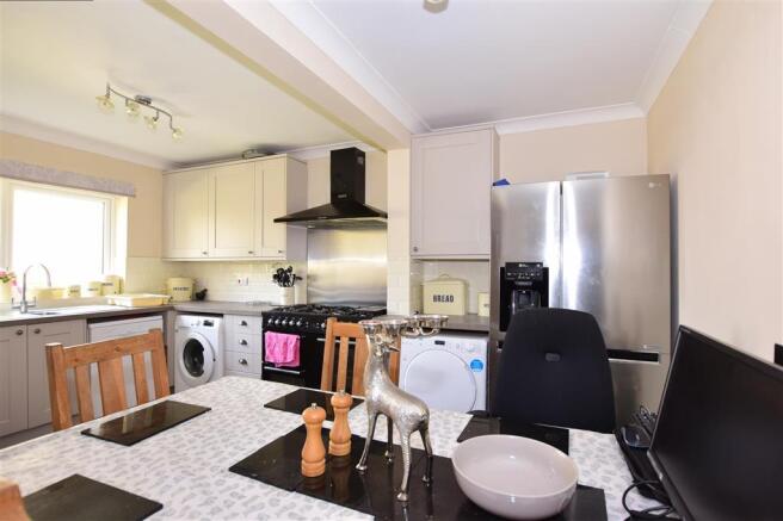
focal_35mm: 15
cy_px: 260
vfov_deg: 77.3
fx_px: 326
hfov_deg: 100.4
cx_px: 392
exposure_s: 1/30
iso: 400
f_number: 5.6
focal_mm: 10
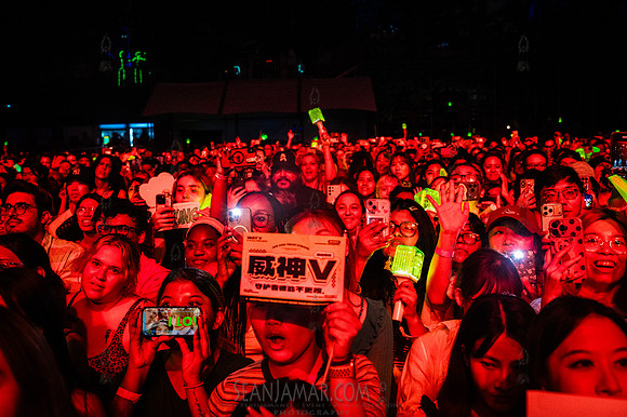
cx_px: 314
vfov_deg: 37.2
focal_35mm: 36
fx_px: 621
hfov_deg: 53.6
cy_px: 208
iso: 10000
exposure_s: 1/500
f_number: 4.5
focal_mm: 35
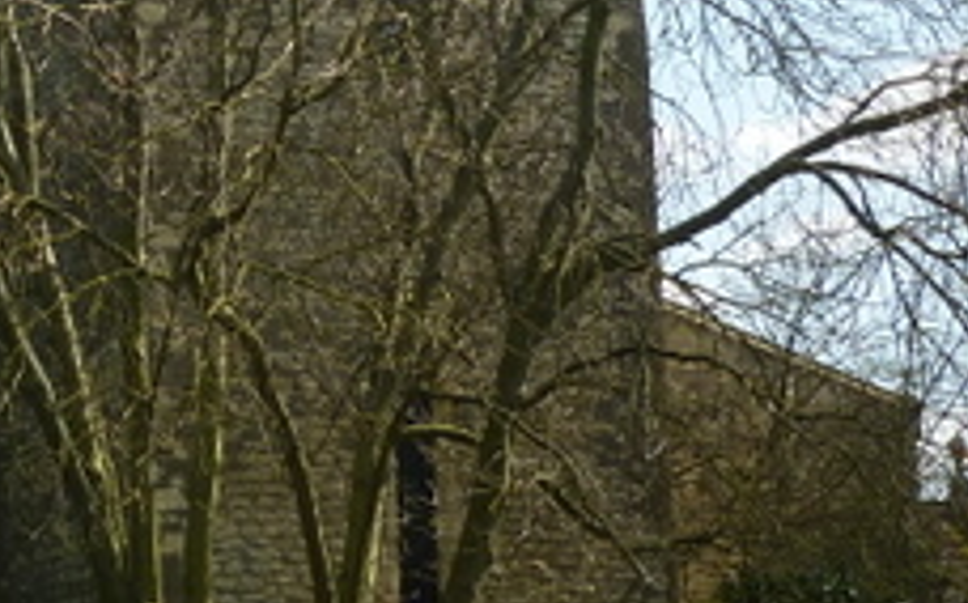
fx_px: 3242
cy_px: 191
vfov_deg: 10.6
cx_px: -136
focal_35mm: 123
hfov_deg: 16.4
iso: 80
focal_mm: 5.5
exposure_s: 1/800
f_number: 2.8
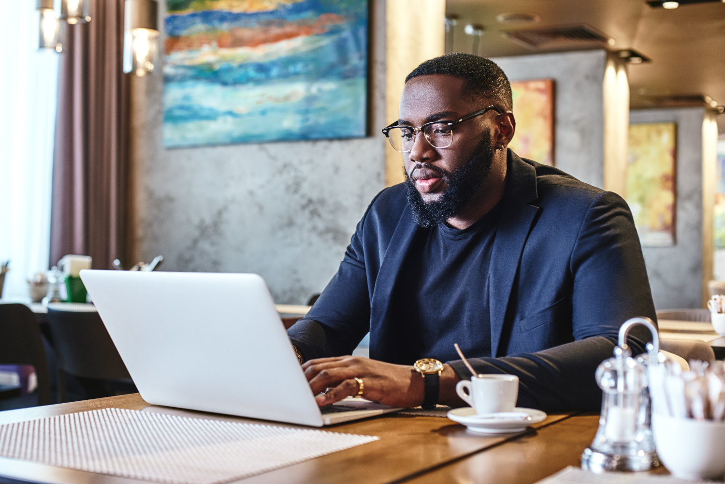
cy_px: 242
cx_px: 362
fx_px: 1007
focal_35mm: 50
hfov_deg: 39.6
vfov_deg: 27.0
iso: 400
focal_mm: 50
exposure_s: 1/50
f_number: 4
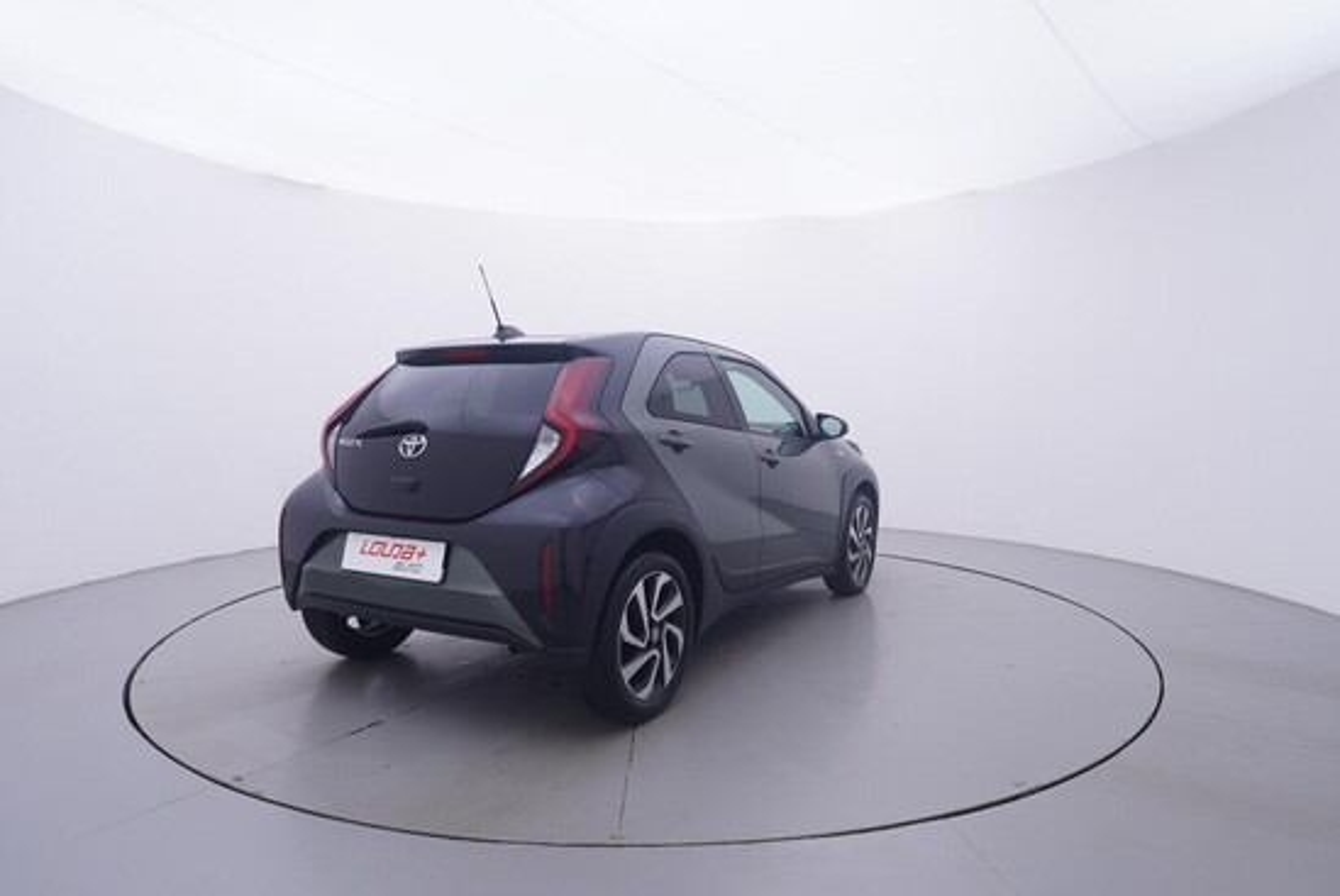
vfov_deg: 56.2
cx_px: 670
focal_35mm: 22
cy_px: 448
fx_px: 838
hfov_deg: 77.3
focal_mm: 15
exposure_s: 1/80
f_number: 5
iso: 200
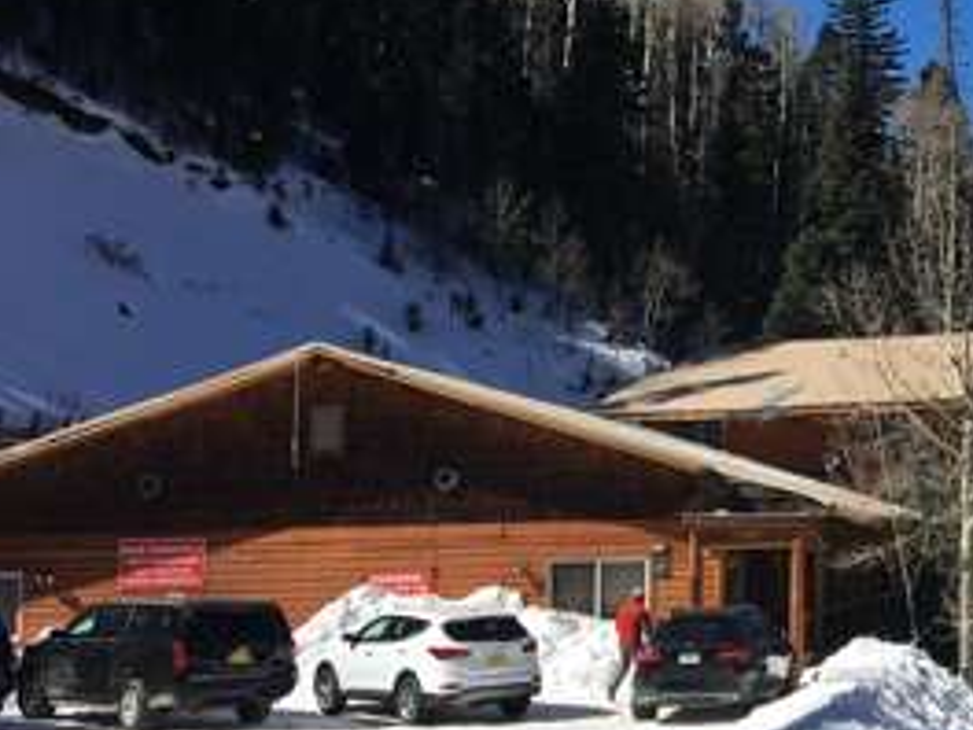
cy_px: 243
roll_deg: +0.5
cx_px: 1137
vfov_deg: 19.6
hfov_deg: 23.9
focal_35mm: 75
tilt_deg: +7.2
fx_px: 2108
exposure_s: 1/2198
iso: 25
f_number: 2.2
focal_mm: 4.15
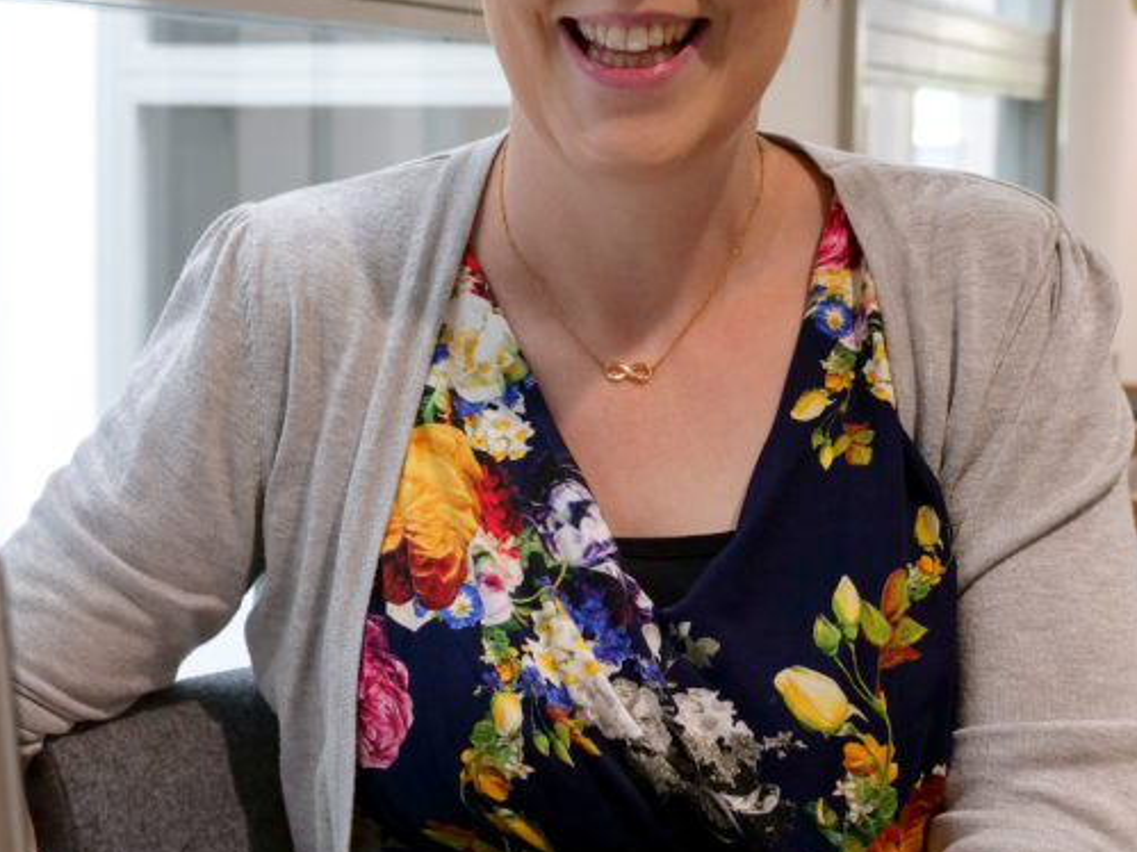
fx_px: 2561
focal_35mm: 78
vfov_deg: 18.9
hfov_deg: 24.6
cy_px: 410
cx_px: 235
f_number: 3.2
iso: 400
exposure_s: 1/60
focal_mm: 19
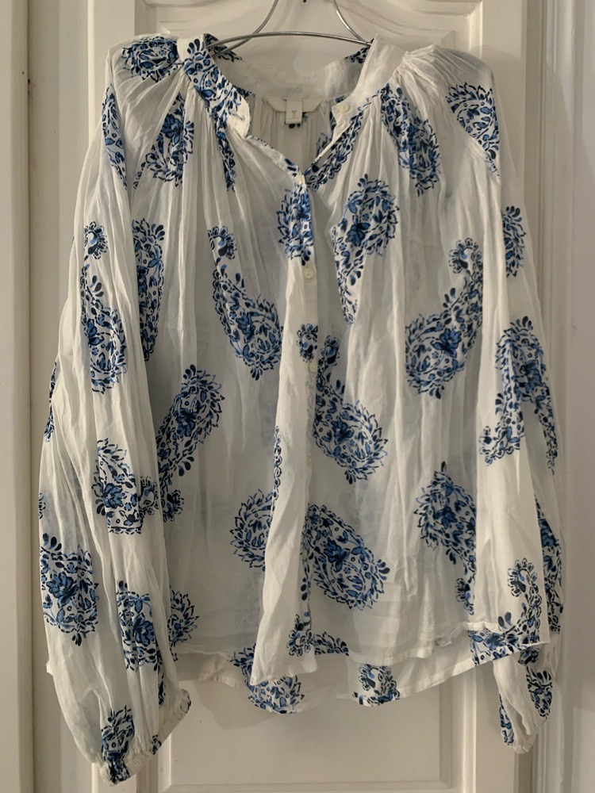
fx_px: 596
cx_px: 298
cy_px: 396
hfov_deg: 53.1
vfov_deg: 67.3
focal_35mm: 26
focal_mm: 4.25
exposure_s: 1/60
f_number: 1.8
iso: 400
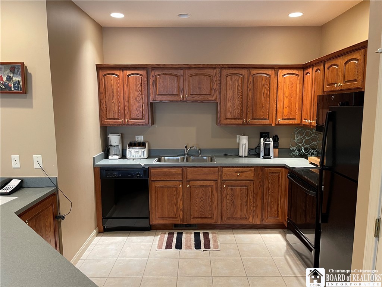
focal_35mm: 26
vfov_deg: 53.1
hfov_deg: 67.3
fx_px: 287
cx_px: 191
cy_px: 144
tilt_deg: -8.0
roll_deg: -0.1
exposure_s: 1/60
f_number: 1.6
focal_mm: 5.1
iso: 250
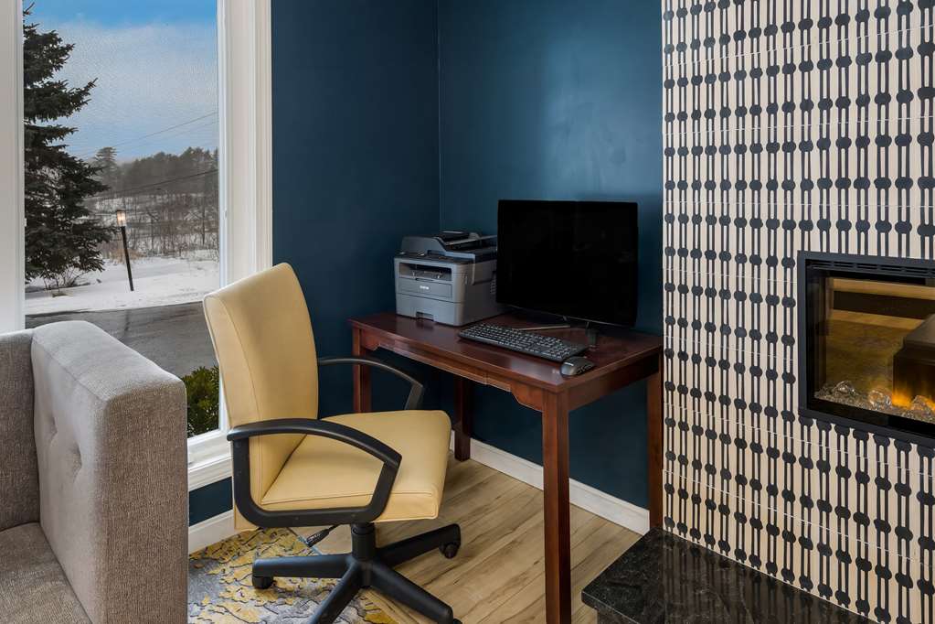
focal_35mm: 15
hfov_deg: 100.4
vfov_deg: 77.3
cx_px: 468
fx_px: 390
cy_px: 312
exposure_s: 1.3
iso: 200
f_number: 8
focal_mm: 15
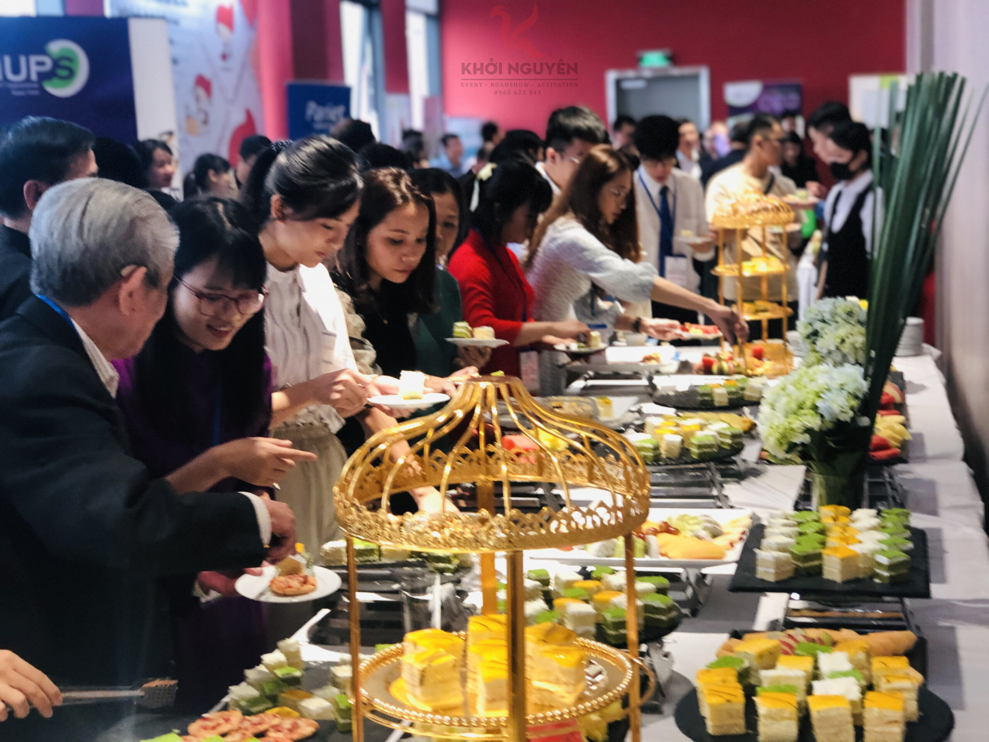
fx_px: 1629
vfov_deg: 25.7
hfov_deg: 33.8
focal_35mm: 57
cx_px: 494
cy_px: 371
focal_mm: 6.6
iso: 200
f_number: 2.8
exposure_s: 1/33
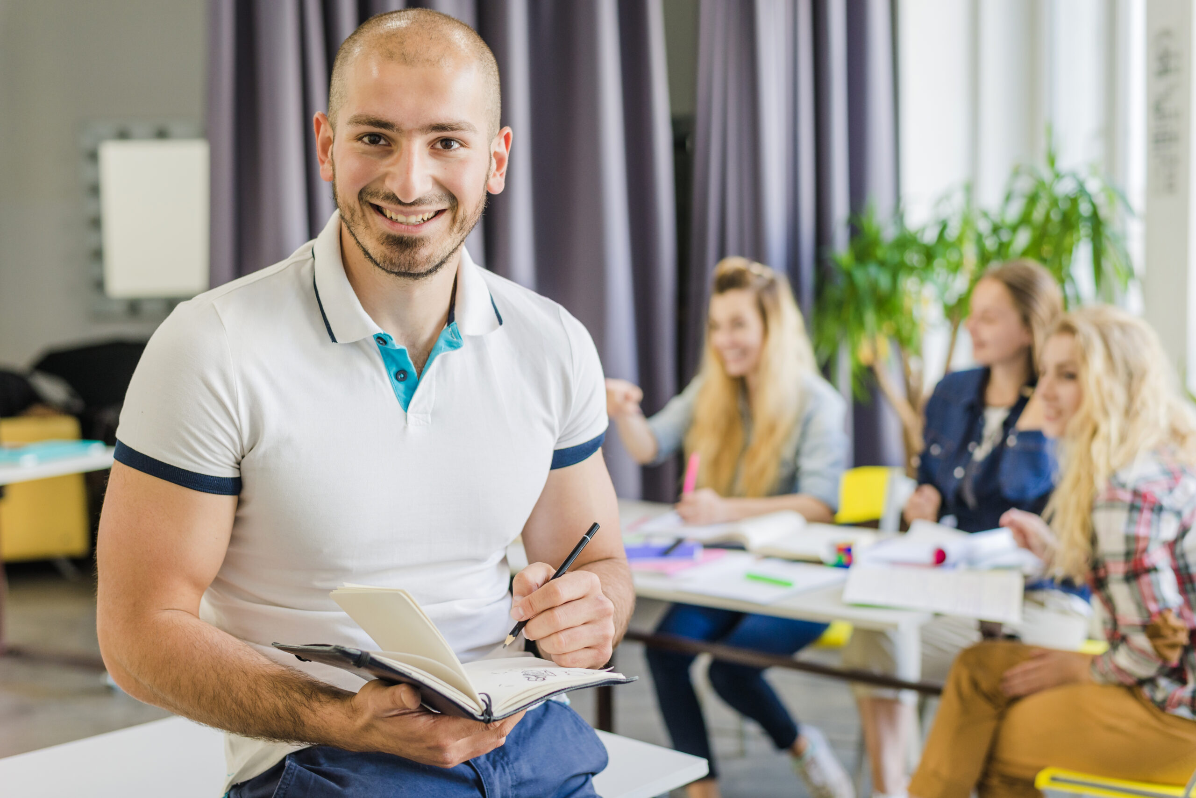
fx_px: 1662
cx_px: 598
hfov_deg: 39.6
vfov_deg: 27.0
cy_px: 399
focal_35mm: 50
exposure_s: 1/160
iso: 500
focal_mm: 50
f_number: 2.8
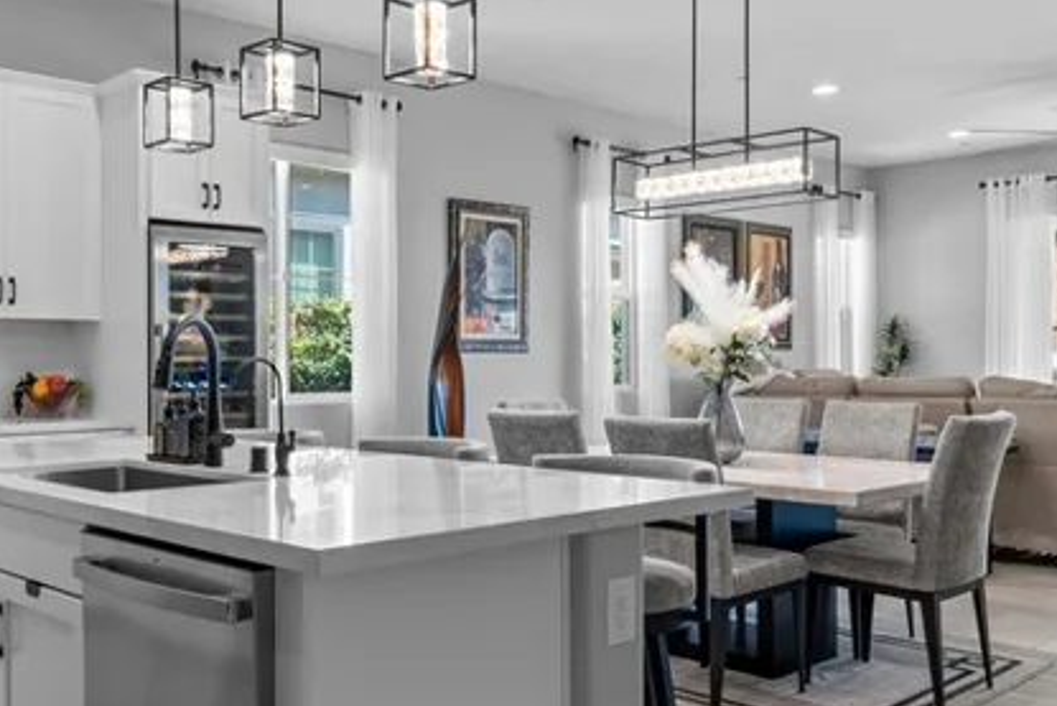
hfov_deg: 51.8
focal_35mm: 37
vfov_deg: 36.0
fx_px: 1087
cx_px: 486
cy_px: 358
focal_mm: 10
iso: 100
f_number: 9
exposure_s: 1/1.67
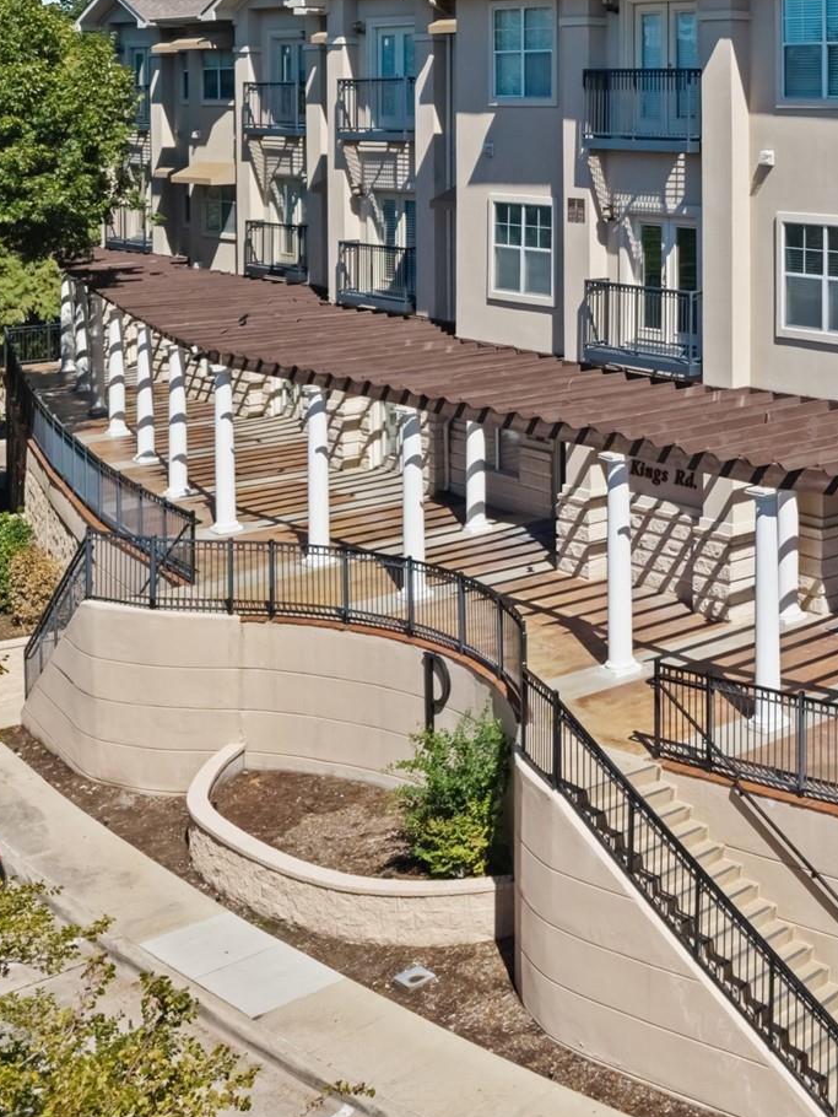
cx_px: 1161
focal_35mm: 54
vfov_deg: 34.3
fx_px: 1742
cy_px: 207
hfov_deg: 23.2
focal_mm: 8.67
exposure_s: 1/80
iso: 200
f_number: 1.8
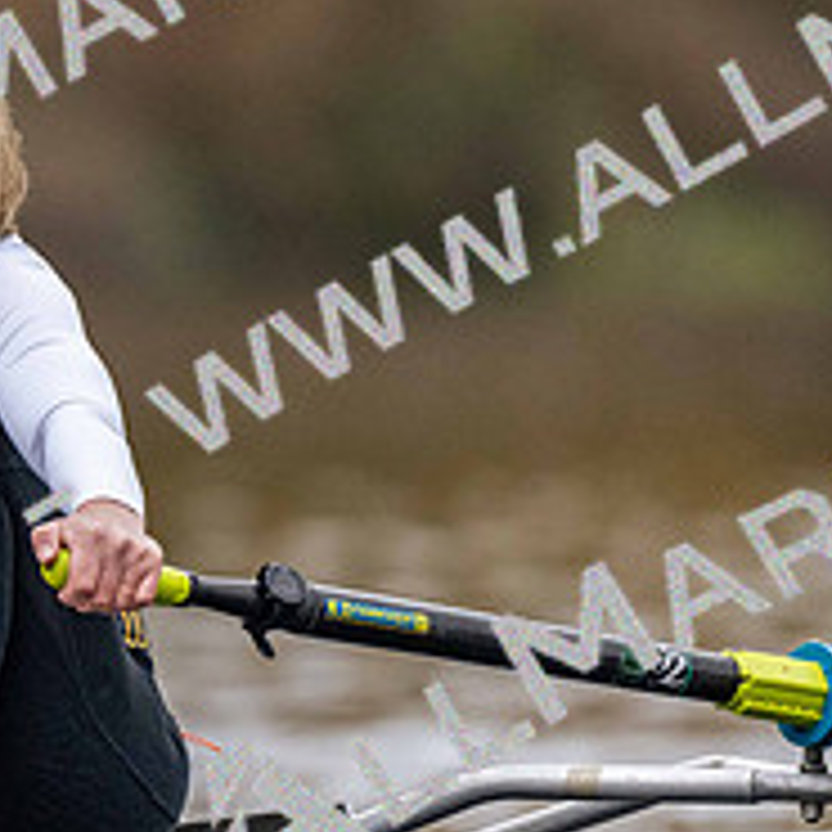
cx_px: -180
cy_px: 528
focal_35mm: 1599
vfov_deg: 1.1
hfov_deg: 1.1
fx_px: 43481
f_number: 4
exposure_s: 1/2500
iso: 4500
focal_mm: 600
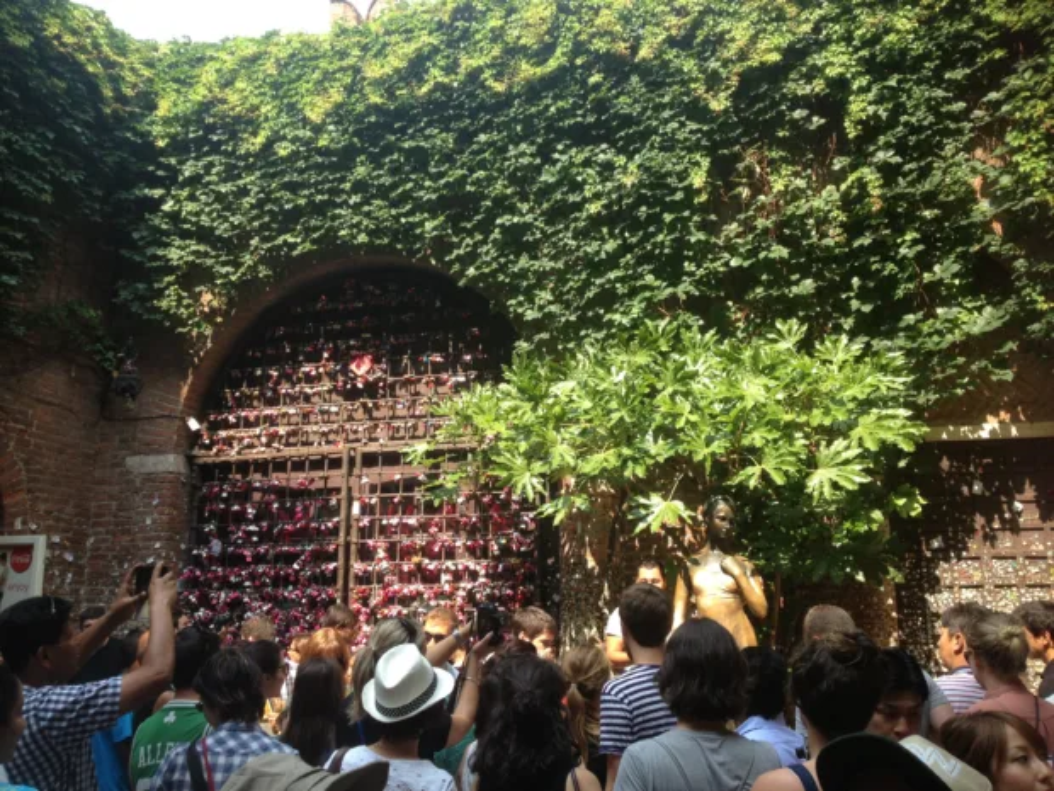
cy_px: 396
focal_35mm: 35
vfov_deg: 40.7
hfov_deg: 52.6
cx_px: 527
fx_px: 1066
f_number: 2.4
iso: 50
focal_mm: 4.28
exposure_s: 1/282
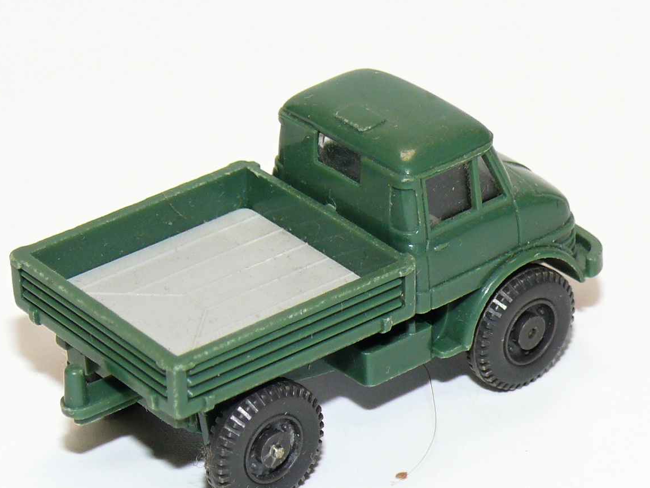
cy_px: 274
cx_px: 309
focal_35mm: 175
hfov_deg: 11.3
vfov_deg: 8.5
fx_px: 3286
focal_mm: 15.1
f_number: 4
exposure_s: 1/30
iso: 100
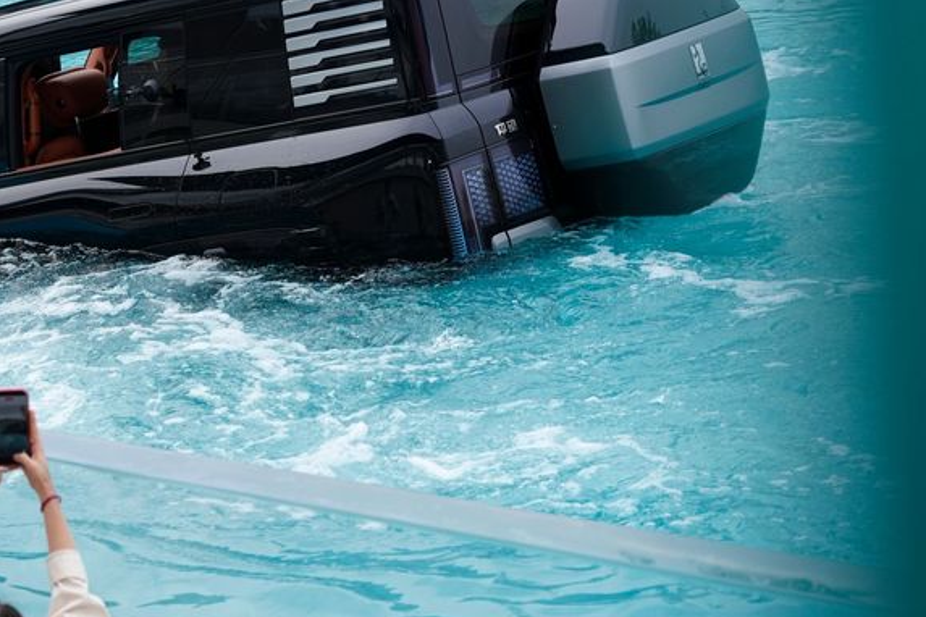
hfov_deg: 18.6
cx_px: -81
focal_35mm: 106
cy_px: 350
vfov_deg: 12.9
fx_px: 2724
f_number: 3.5
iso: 500
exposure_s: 1/1250
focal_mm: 47.4
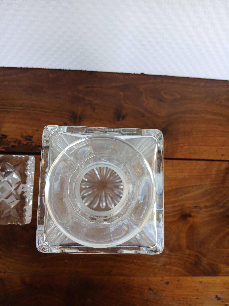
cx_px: 114
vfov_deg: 67.3
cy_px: 153
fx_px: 229
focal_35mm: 26
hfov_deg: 53.1
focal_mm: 3.98
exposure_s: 1/100
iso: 40
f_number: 1.8
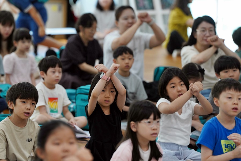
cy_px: 80
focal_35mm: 200
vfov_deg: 6.9
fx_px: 1339
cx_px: 120
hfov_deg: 10.3
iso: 1600
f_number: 4
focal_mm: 200
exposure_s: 1/250
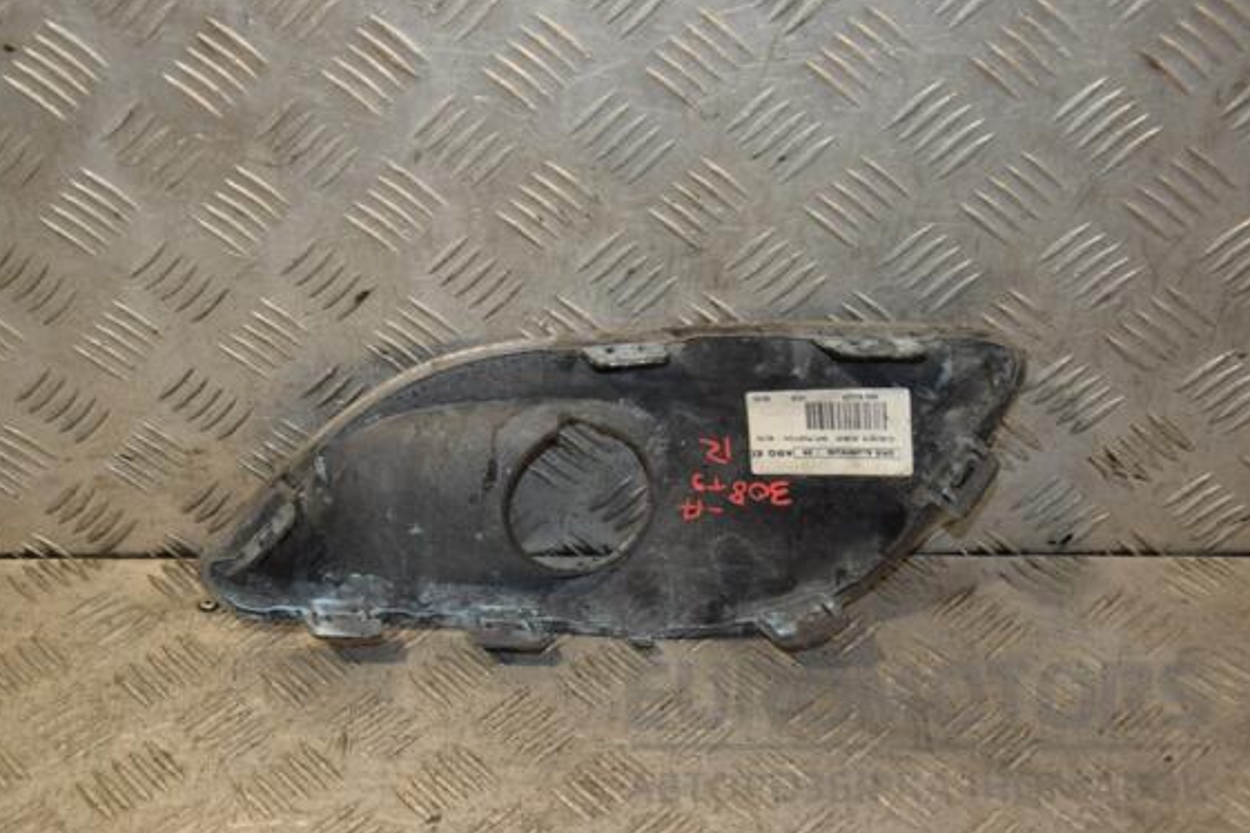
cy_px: 399
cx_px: 584
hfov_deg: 32.9
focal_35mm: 61
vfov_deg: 22.3
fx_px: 2118
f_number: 5
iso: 800
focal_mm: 38
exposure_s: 1/160
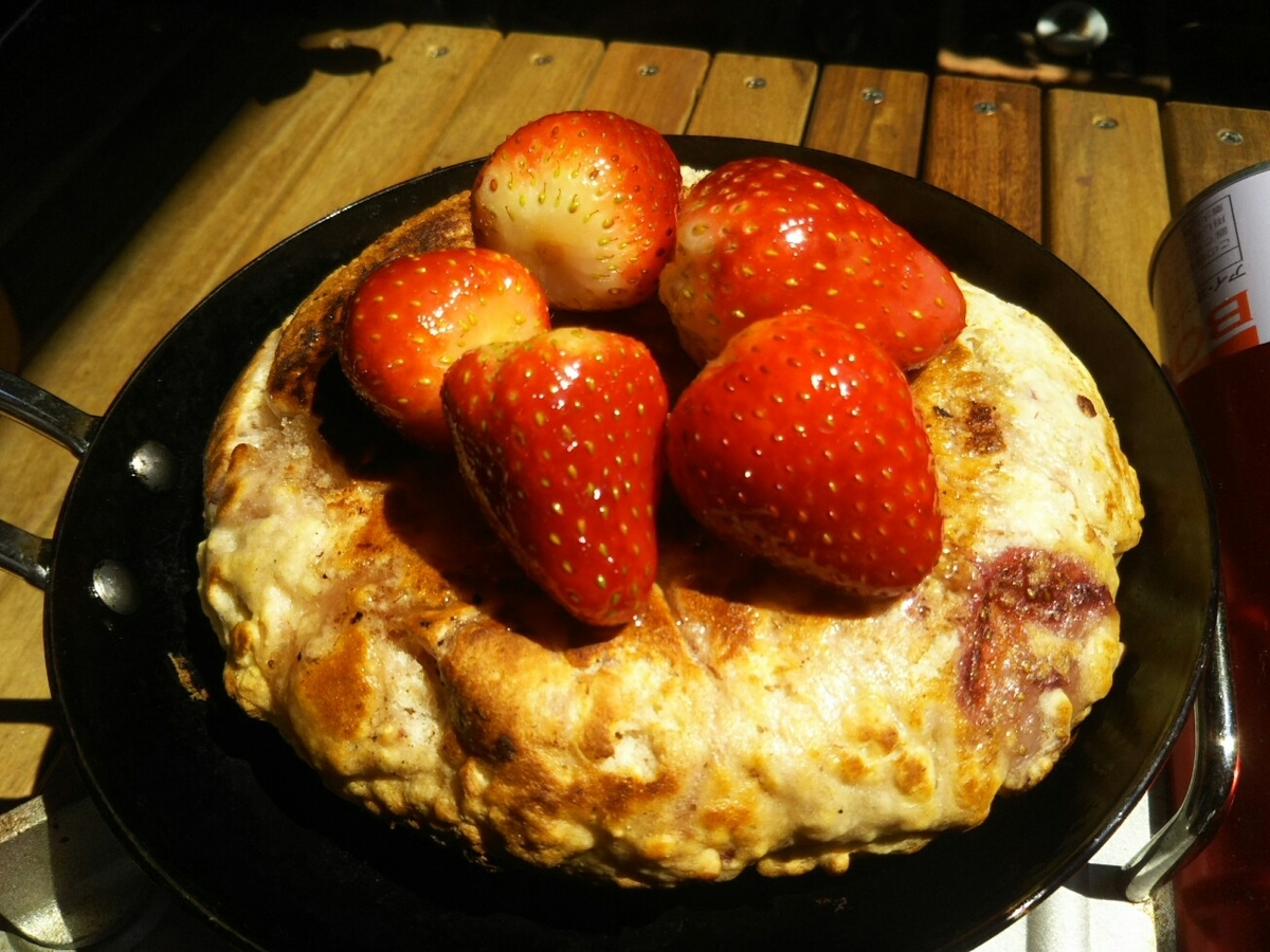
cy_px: 476
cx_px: 635
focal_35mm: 30
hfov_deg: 60.0
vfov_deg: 46.8
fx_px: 1101
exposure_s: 1/1118
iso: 25
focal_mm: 4
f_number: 2.2
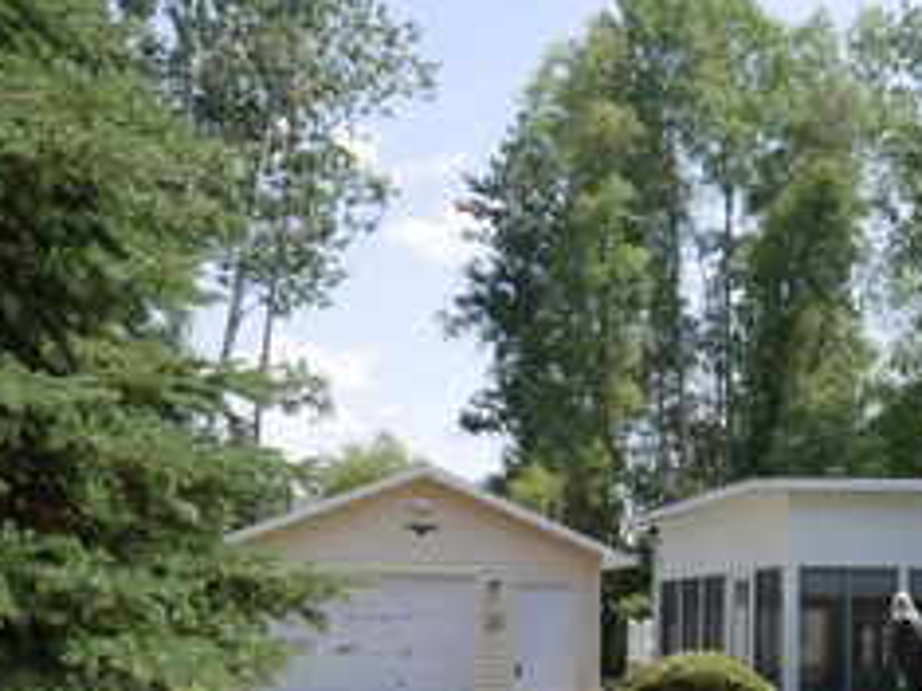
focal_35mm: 68
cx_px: 828
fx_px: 1810
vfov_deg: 21.4
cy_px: 512
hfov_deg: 27.6
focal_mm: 16
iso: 200
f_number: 13
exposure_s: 1/100
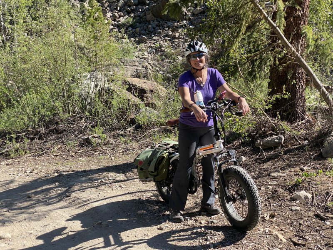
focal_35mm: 52
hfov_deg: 36.8
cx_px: 166
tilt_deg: -10.4
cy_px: 125
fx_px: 500
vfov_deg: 28.0
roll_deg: +3.5
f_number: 2
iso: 20
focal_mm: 6
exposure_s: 1/648
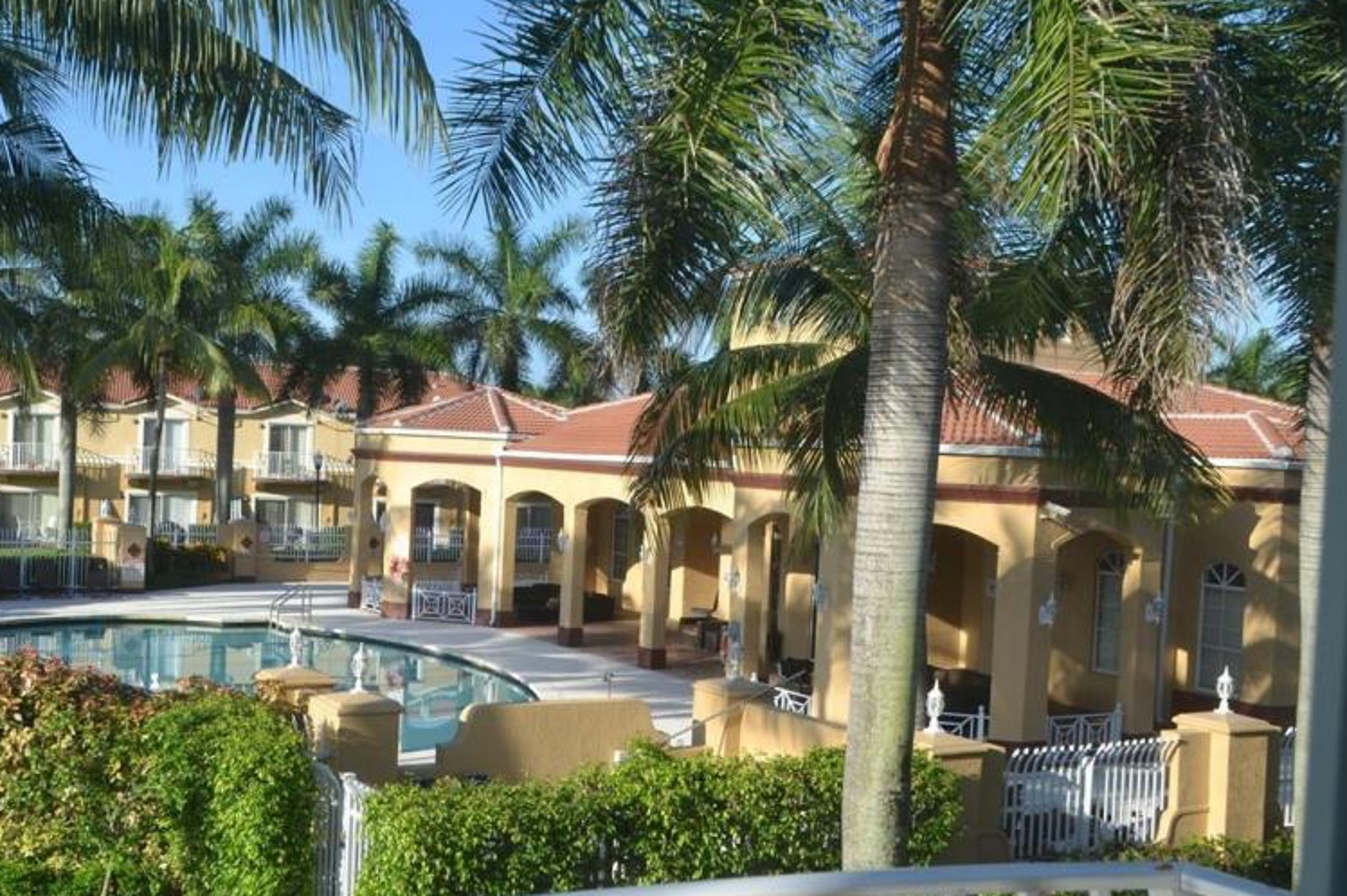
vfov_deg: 34.2
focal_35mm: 39
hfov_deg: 49.3
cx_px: 542
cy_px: 455
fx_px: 1459
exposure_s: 1/200
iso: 100
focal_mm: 18
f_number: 7.1
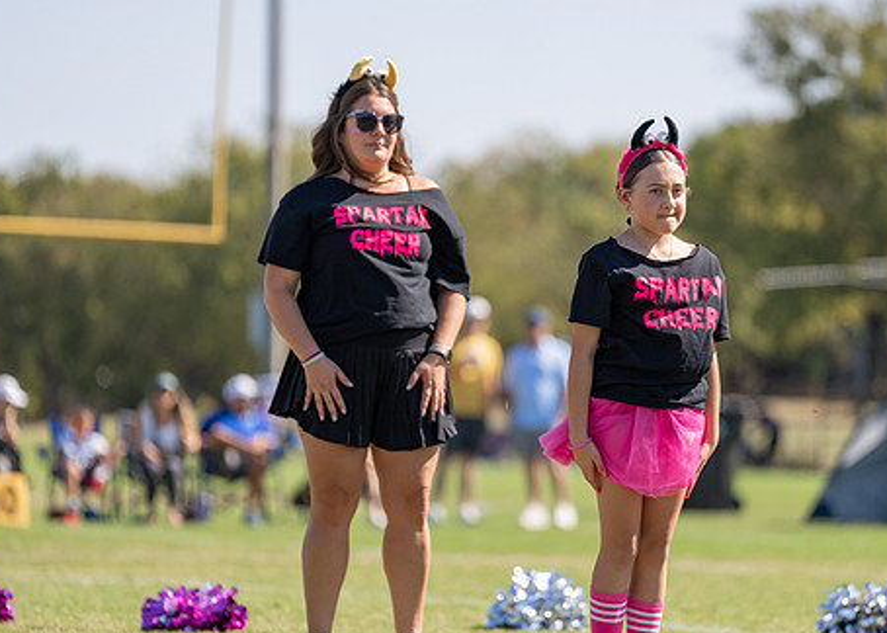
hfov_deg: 7.5
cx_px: 506
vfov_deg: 5.4
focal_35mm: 268
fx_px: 6749
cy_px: 326
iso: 320
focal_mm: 200
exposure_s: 1/6400
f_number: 2.8
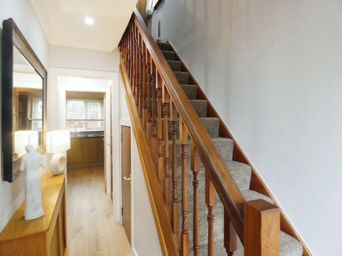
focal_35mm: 20
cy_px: 128
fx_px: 198
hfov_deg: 81.7
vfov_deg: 66.0
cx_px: 171
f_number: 2.8
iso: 320
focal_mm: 3.6
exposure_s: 1/60
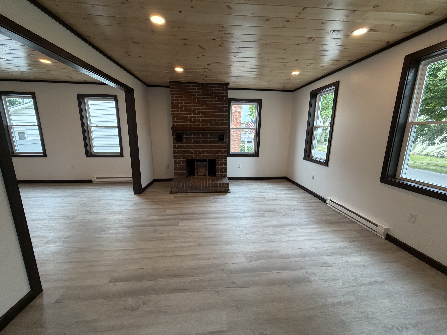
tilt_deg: -11.2
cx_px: 224
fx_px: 181
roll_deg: +0.0
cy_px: 168
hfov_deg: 102.1
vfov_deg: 85.7
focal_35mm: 14
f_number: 2.2
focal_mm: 2.22
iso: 200
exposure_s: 1/120
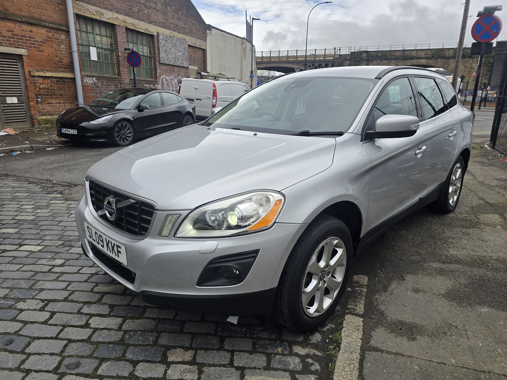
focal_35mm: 23
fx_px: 337
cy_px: 190
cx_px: 254
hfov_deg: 73.9
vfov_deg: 58.9
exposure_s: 1/399
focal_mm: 6.3
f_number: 1.7
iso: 12
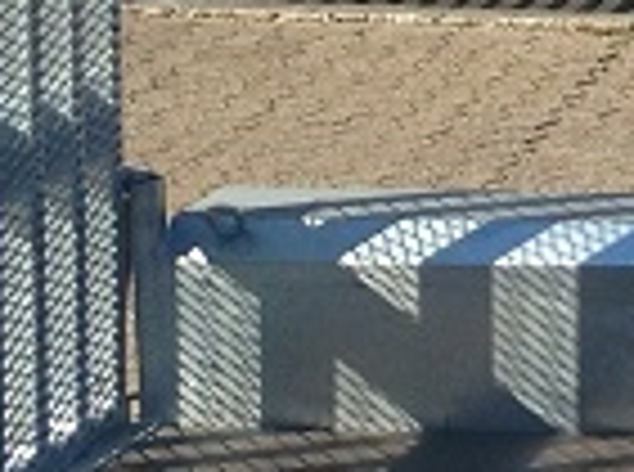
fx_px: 4202
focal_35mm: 230
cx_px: 1201
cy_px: 200
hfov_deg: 8.3
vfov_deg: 6.4
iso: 50
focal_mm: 4.13
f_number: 2.4
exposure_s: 1/1106
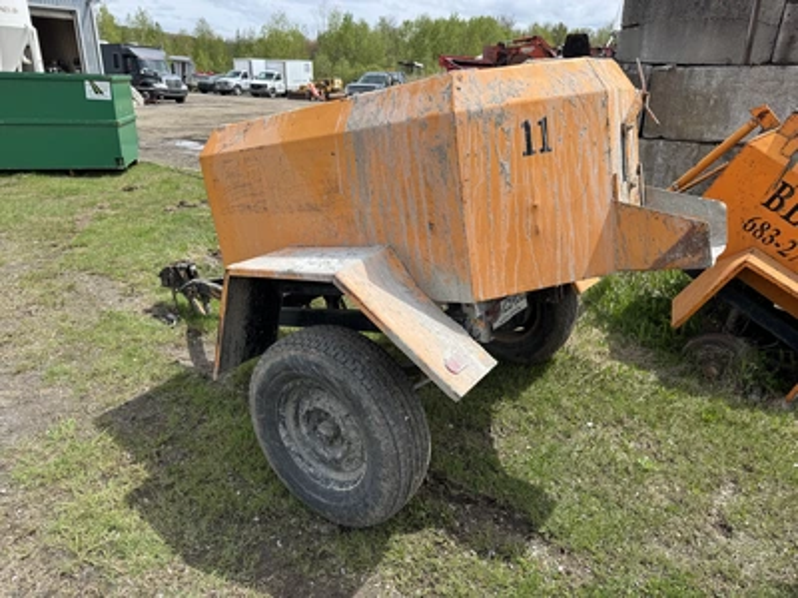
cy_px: 299
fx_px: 553
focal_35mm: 24
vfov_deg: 56.8
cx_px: 399
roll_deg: -1.2
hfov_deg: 71.6
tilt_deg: -21.7
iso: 80
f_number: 1.78
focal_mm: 6.76
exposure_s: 1/3413
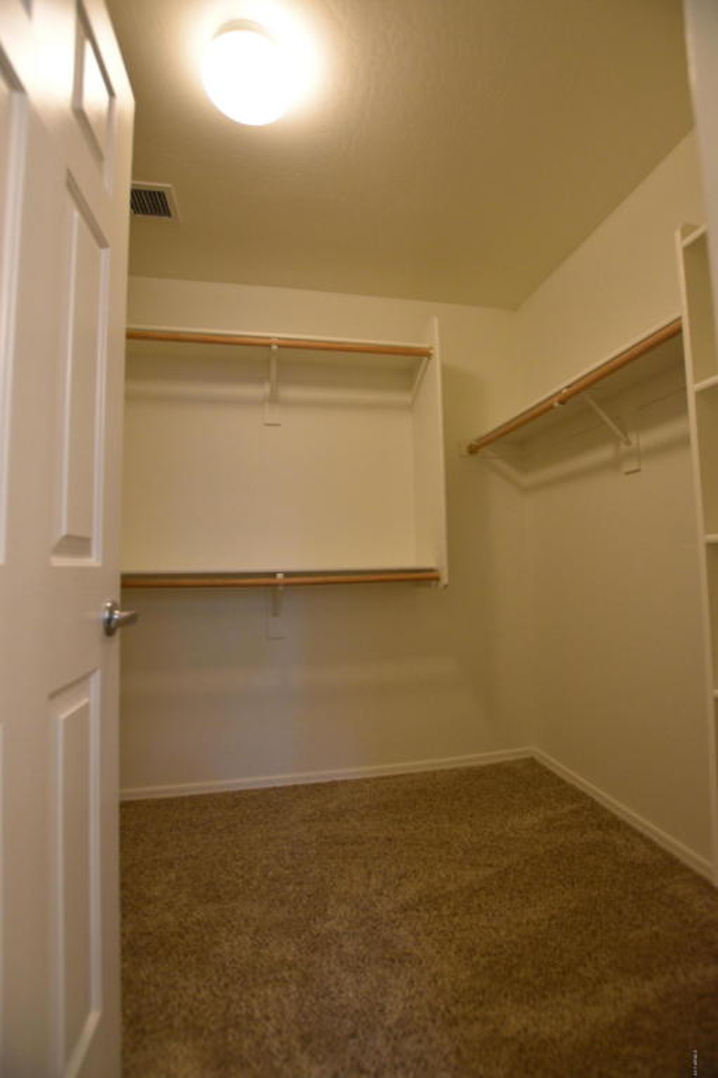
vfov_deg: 100.4
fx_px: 449
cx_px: 359
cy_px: 539
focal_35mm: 15
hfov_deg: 77.3
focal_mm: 10
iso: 800
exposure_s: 1/60
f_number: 3.5
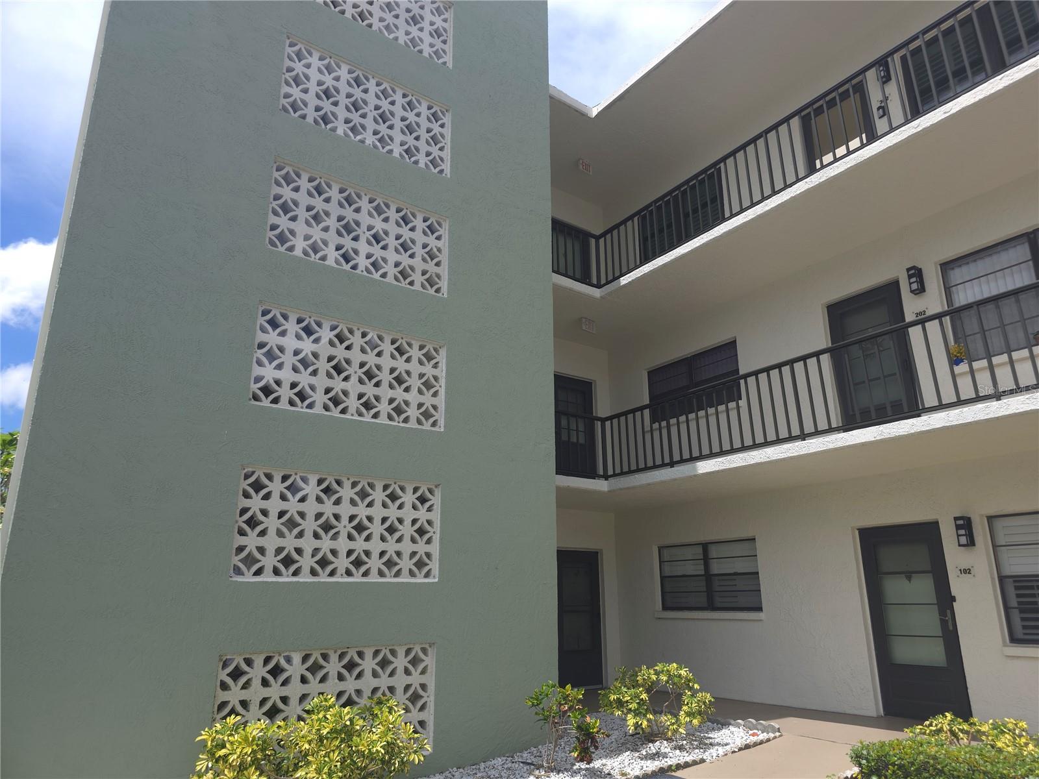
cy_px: 390
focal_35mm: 23
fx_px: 690
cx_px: 520
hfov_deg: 73.9
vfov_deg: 58.9
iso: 12
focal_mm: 6.3
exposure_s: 1/474
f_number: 1.7
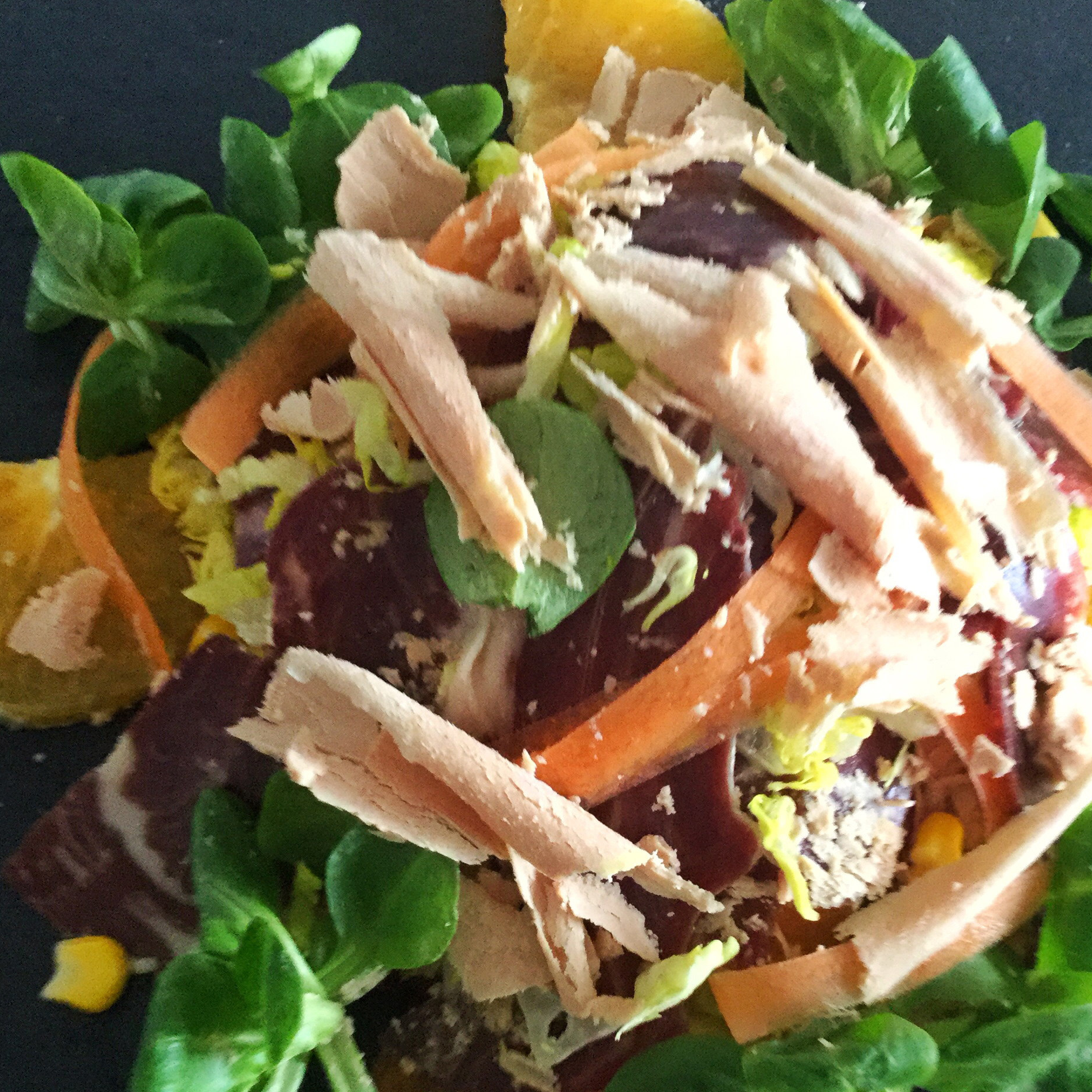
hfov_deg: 35.3
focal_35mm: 48
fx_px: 1713
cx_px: 598
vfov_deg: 35.3
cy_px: 642
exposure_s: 1/33
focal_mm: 3.3
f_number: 2.4
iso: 160
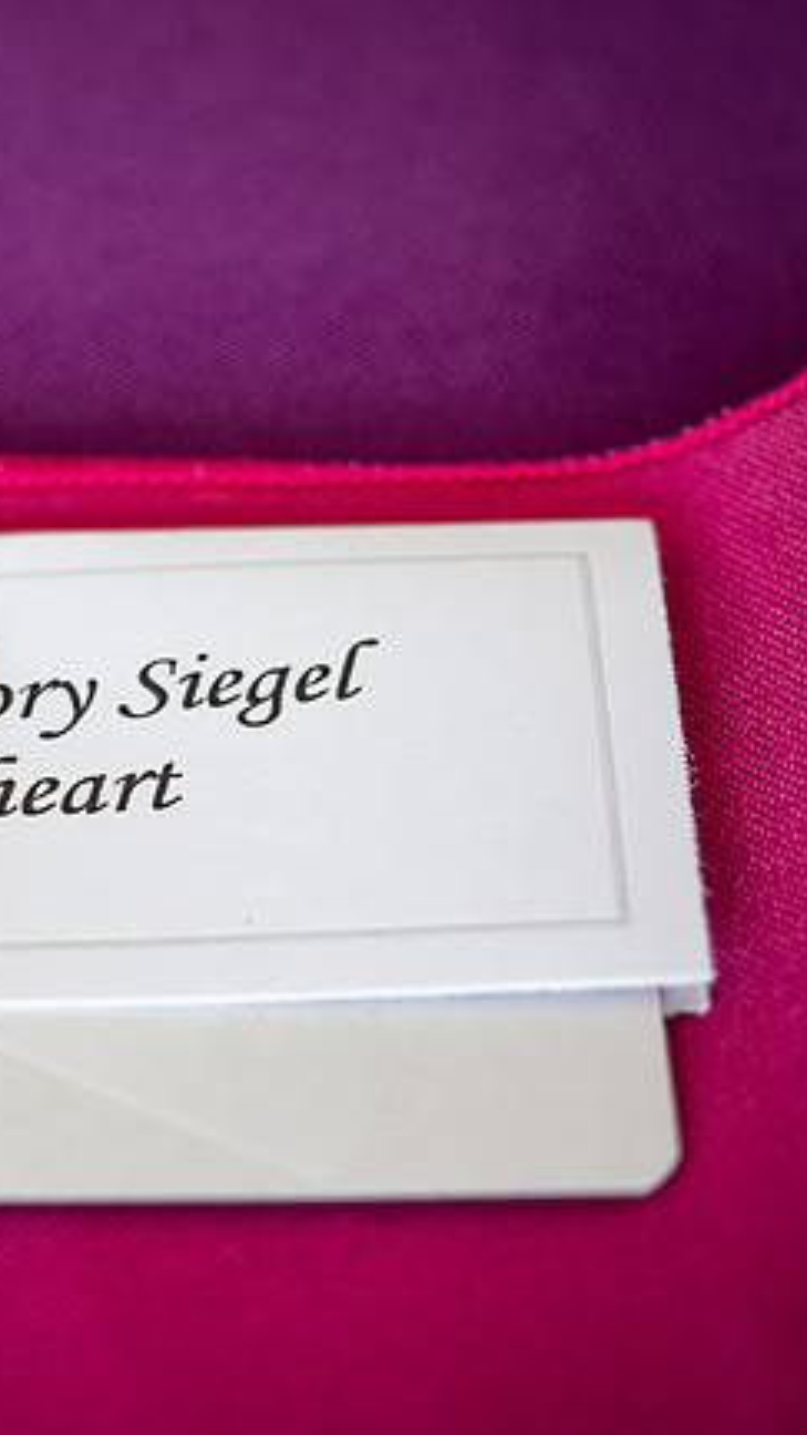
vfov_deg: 18.3
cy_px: 716
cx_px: 37
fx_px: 4451
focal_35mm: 117
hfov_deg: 10.3
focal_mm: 40
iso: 200
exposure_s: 1/160
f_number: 2.8
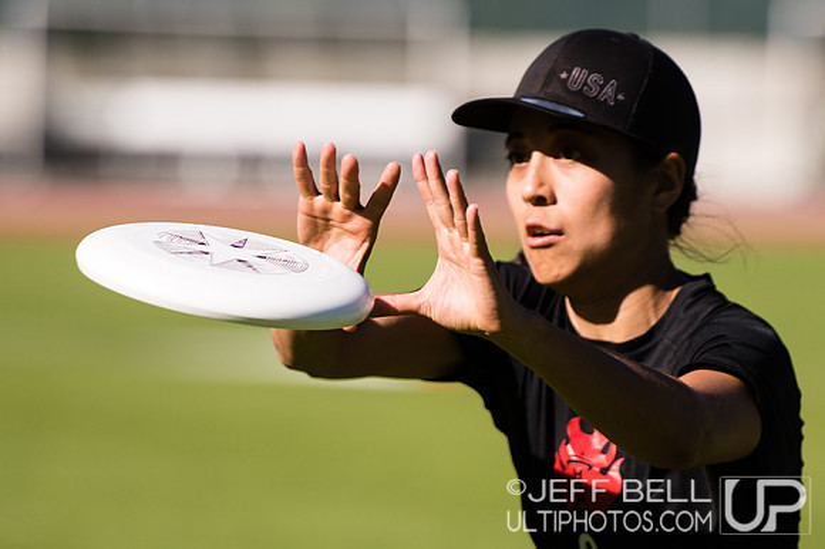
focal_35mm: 518
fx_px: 11870
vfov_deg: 2.6
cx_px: 532
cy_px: 280
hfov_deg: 4.0
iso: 100
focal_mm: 200
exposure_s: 1/2000
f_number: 2.8
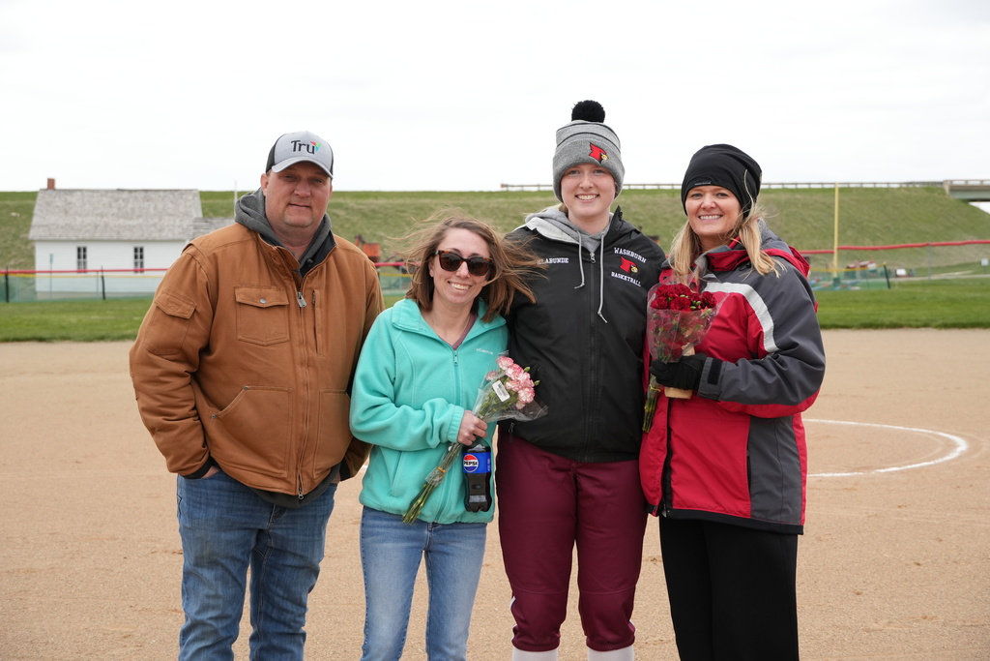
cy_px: 330
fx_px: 1815
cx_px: 495
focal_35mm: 66
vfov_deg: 20.6
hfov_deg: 30.5
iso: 500
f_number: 5
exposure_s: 1/1000
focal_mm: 44
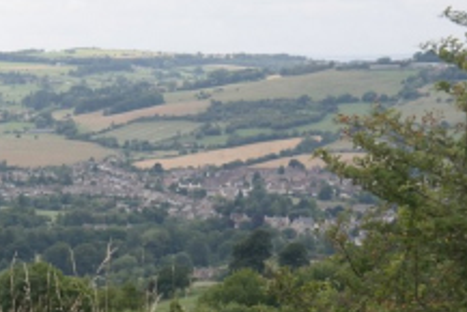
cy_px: 219
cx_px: 30
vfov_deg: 7.4
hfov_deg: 11.0
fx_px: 2414
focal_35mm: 186
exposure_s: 1/250
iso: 200
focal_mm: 55
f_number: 6.3
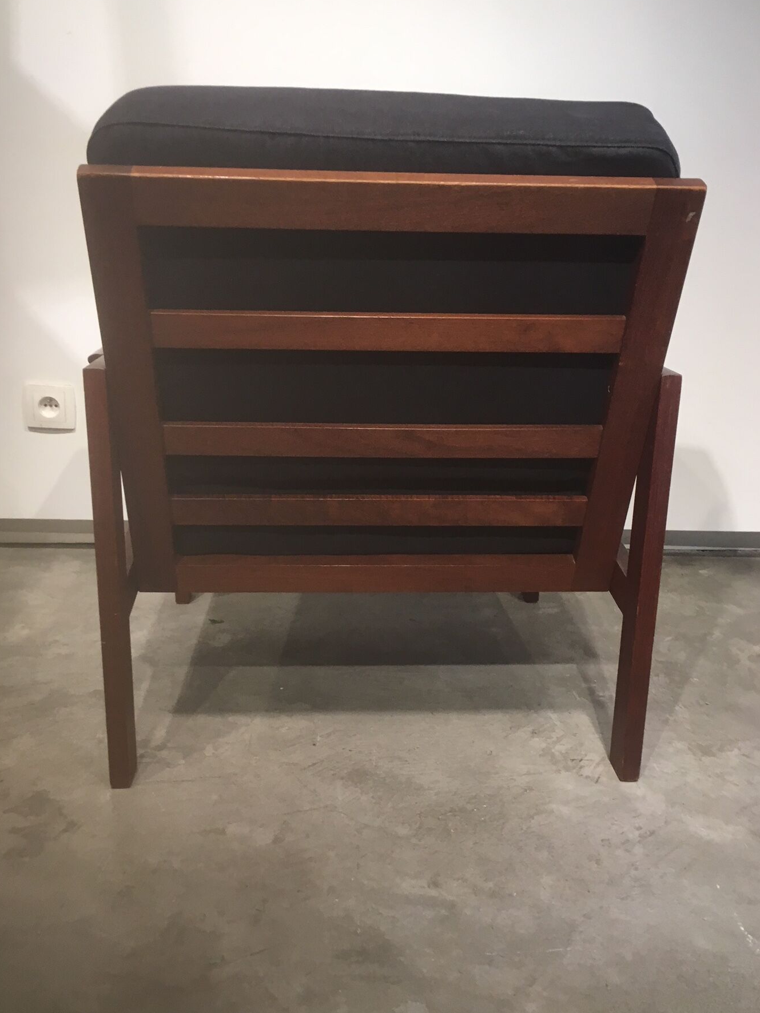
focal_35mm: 33
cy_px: 513
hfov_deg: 42.9
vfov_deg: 55.4
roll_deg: +0.4
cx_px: 362
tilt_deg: -15.9
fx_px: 966
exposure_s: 1/33
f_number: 2.2
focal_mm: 4.15
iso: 50
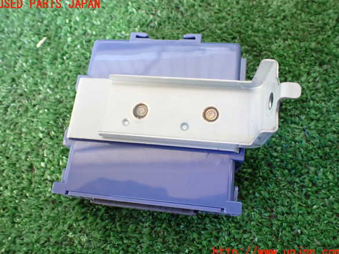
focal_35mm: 31
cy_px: 128
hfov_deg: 58.4
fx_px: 303
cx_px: 169
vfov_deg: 45.4
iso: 800
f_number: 2.3
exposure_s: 1/80
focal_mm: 5.4
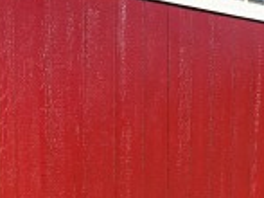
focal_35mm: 100
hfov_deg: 17.5
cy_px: 232
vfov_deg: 14.3
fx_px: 762
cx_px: -138
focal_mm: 6.4
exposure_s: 1/1099
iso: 12
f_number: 1.8
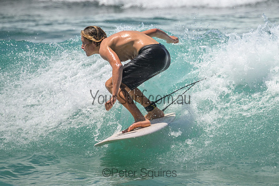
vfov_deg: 1.3
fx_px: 7944
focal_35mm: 1025
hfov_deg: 2.0
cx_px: 179
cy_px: 71
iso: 560
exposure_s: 1/2000
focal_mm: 800
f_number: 11
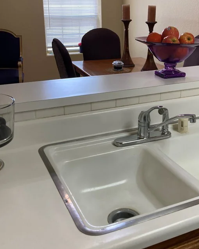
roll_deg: -1.8
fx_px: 324
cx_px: 131
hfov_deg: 33.9
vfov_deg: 41.8
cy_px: 100
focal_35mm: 44
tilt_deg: -9.8
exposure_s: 1/60
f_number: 1.8
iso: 50
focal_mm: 3.99
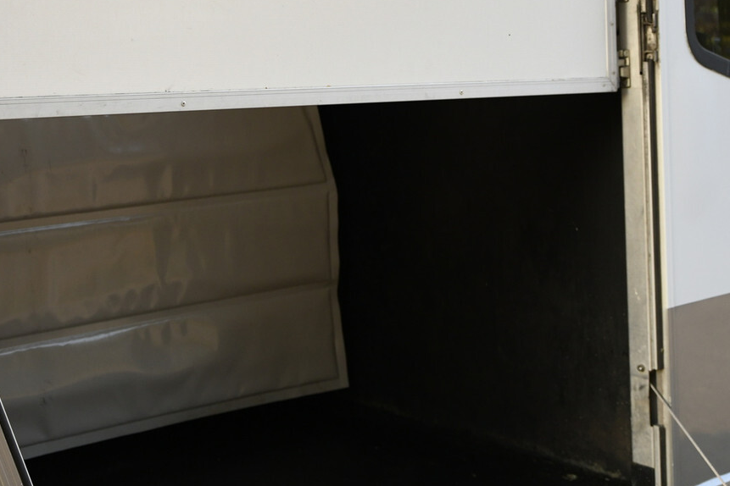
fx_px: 1318
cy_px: 59
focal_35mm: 65
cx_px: 187
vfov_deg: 20.5
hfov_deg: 30.5
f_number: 2.8
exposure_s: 1/640
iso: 1000
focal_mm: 35
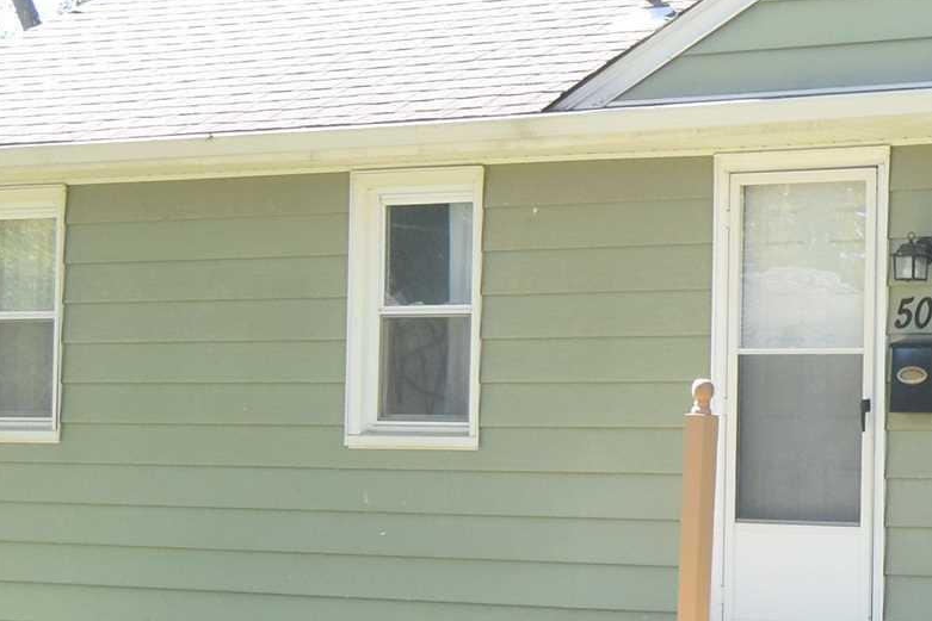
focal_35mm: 118
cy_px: 337
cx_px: 1179
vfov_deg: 11.6
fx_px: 3055
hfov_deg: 16.5
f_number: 6.3
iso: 400
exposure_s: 1/160
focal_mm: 20
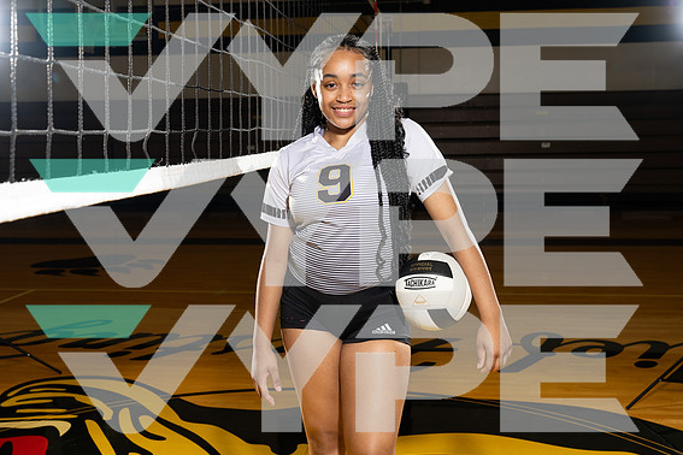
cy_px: 223
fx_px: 854
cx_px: 336
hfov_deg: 43.6
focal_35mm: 45
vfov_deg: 29.9
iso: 250
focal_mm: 44
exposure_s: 1/250
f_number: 5.6
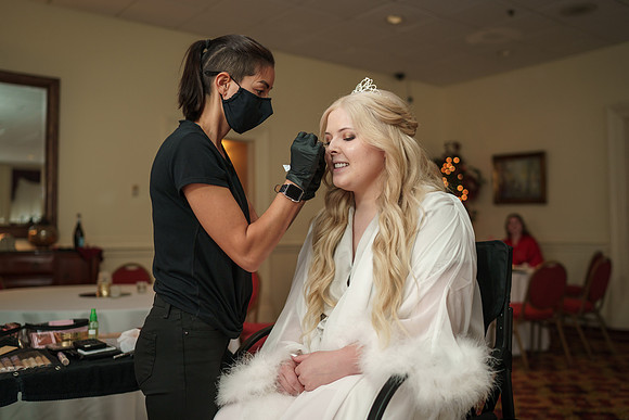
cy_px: 210
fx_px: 612
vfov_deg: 37.9
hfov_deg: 54.4
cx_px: 314
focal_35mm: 35
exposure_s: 1/200
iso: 400
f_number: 2
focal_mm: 35
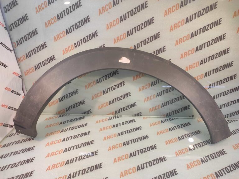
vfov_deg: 74.7
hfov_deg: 91.1
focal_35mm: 17
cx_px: 120
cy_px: 90
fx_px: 117
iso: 202
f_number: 1.79
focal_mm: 4.74
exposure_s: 1/33
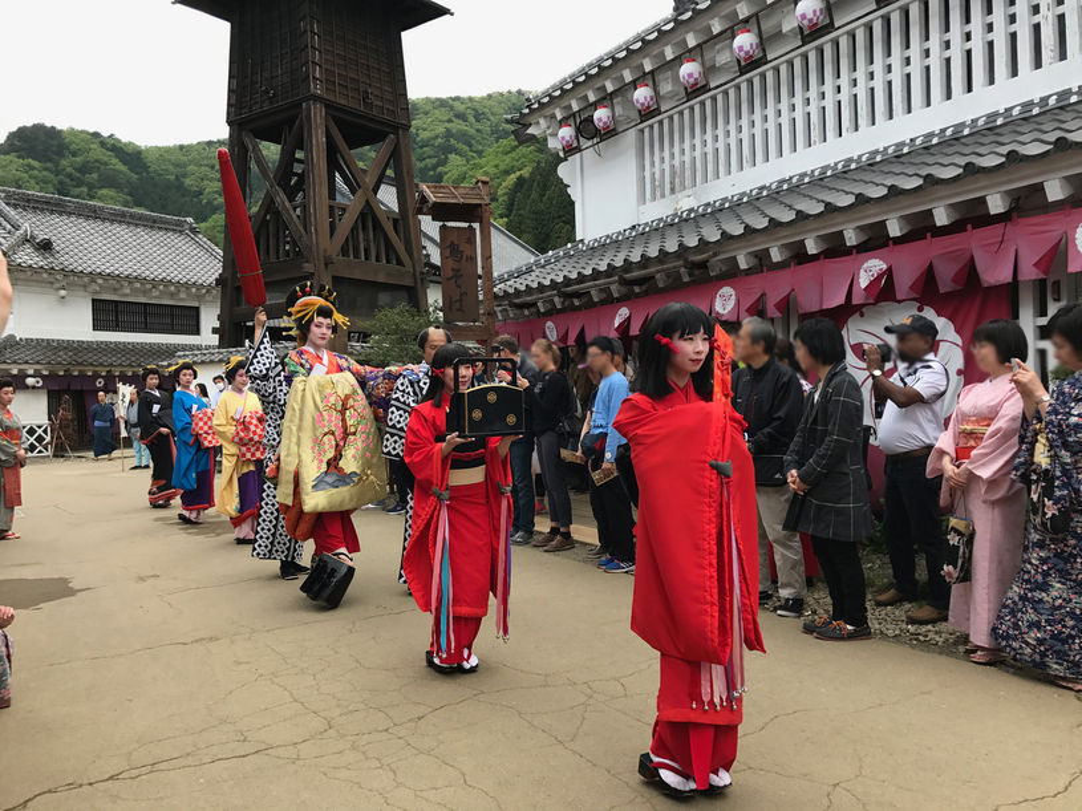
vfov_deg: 49.7
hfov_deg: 63.5
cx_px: 541
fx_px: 875
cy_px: 406
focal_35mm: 28
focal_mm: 3.99
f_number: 1.8
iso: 20
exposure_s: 1/394
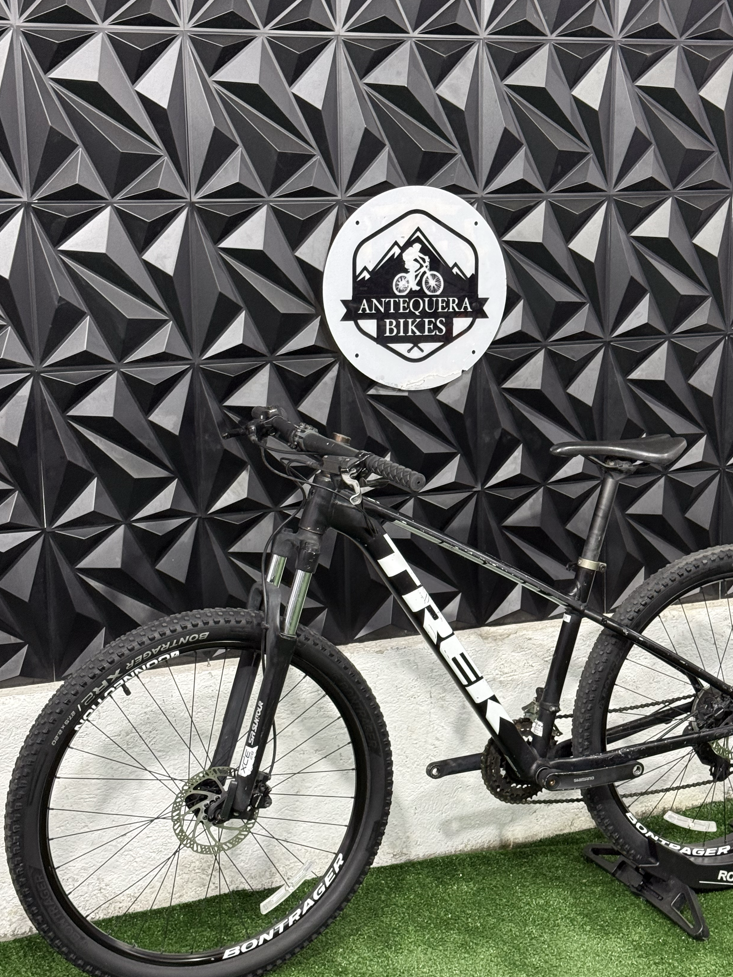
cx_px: 429
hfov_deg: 24.8
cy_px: 517
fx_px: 1666
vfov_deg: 32.7
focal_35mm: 59
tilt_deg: -12.7
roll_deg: -0.8
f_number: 1.78
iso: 250
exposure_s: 1/60
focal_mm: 6.76
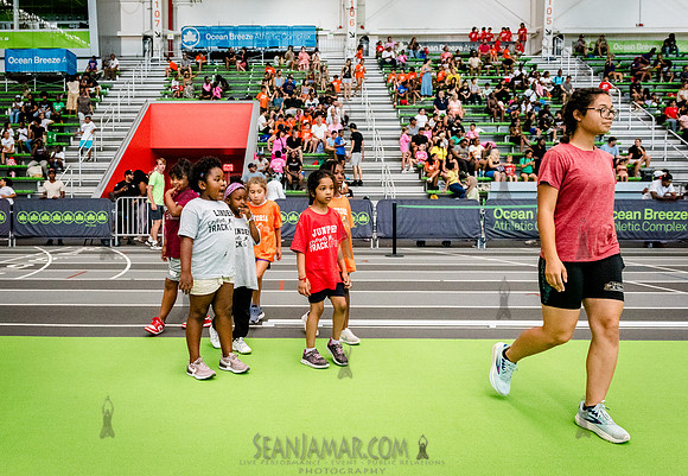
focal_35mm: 29
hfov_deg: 61.9
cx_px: 281
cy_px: 219
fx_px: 568
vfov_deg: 45.4
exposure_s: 1/1250
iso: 6400
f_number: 4
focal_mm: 24
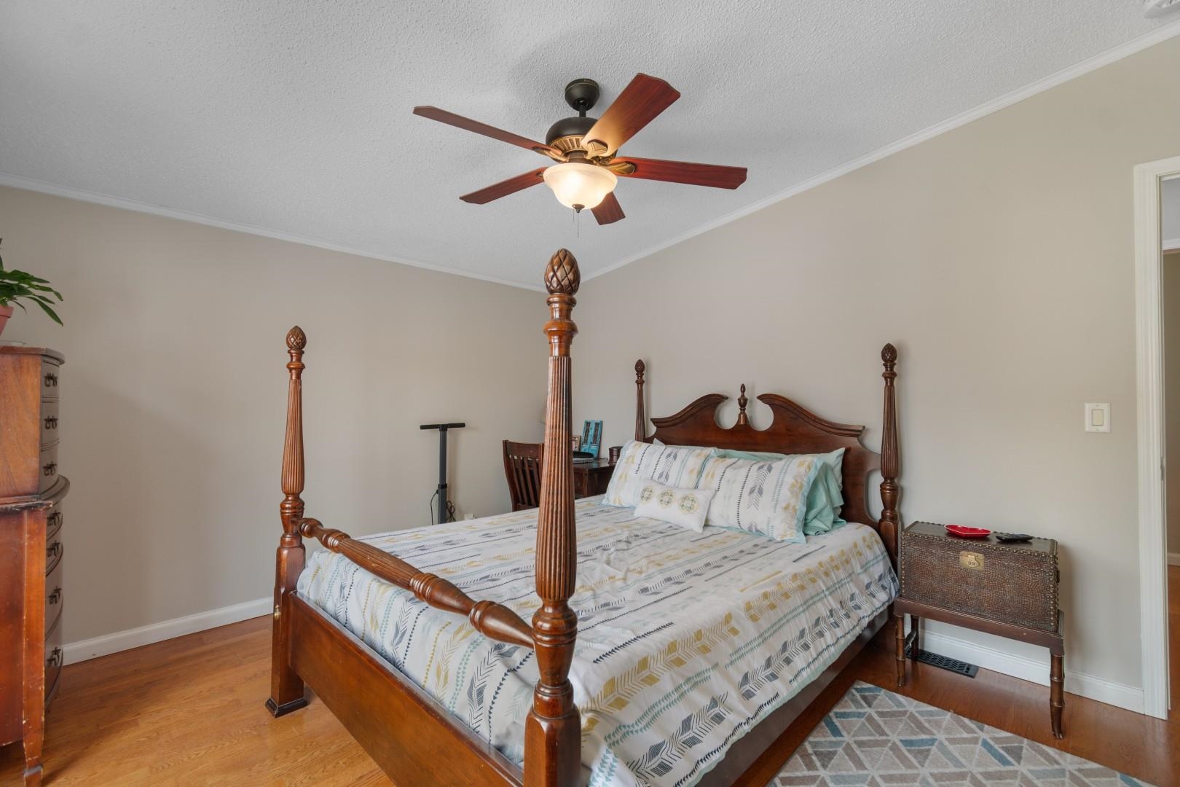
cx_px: 590
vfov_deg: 77.3
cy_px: 394
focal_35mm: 15
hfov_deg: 100.4
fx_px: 492
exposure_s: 1/40
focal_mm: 10
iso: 100
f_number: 4.5
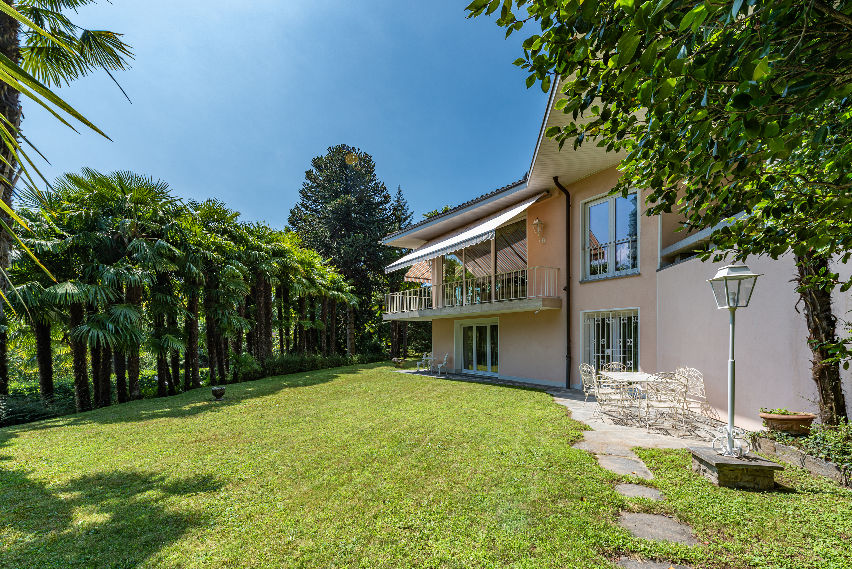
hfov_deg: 104.2
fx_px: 331
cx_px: 426
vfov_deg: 81.3
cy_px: 284
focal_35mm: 14
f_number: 9
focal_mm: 14
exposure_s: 1/160
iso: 100
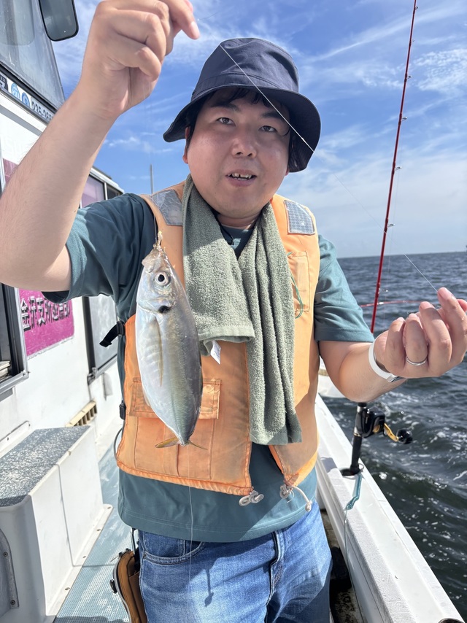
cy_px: 312
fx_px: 468
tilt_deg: -8.1
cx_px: 234
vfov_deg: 67.3
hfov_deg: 53.0
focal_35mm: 26
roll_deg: +2.9
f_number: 1.6
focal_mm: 5.96
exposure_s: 1/3413
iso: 50
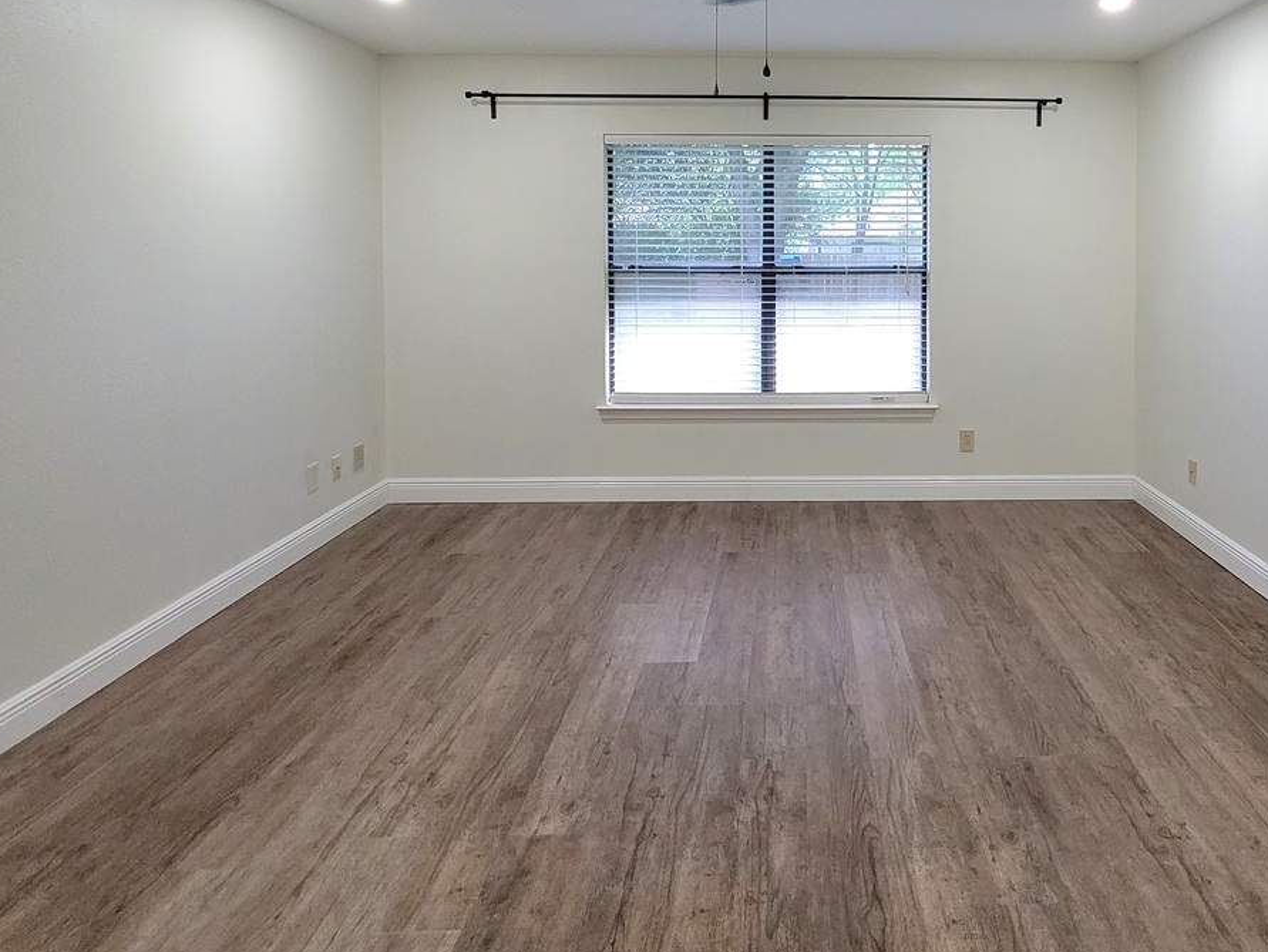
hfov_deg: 77.0
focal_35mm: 21
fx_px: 770
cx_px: 820
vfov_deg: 60.9
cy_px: 272
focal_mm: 1.74
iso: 320
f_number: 2.2
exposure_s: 1/60.2
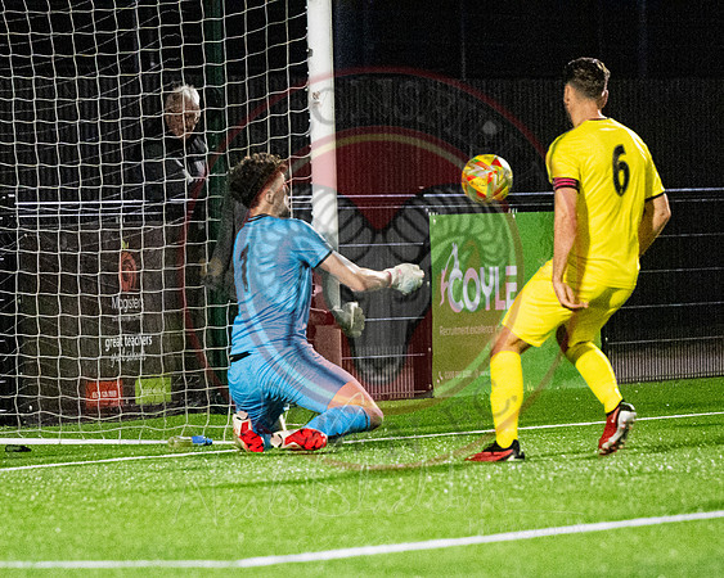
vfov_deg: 3.7
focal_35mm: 422
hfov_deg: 4.6
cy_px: 413
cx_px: 418
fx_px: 9037
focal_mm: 175
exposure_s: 1/1000
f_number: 2.8
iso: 8000
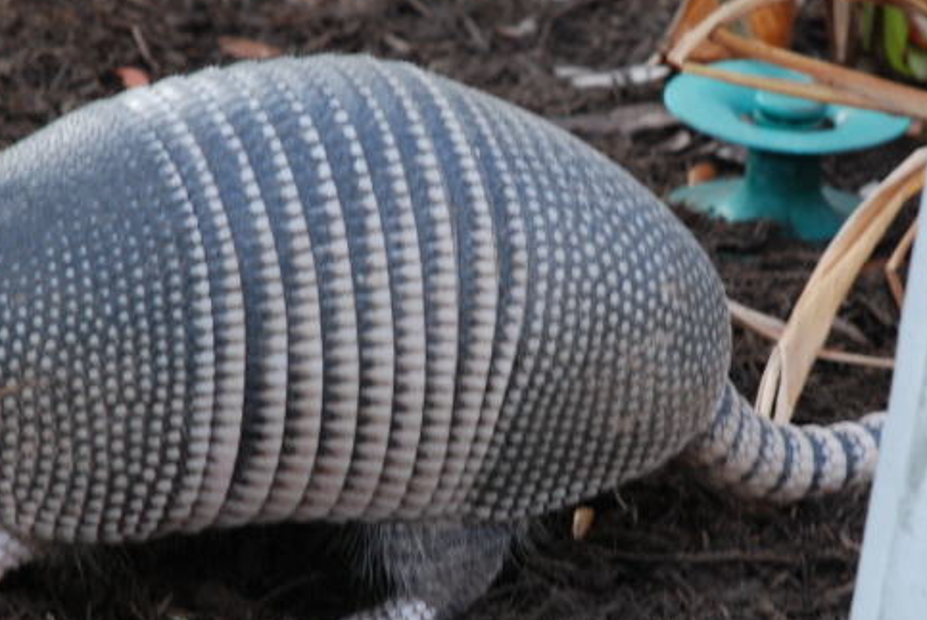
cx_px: 557
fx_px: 11058
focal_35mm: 429
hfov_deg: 4.8
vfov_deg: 3.2
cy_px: 275
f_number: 5.6
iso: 400
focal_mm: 135
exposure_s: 1/100
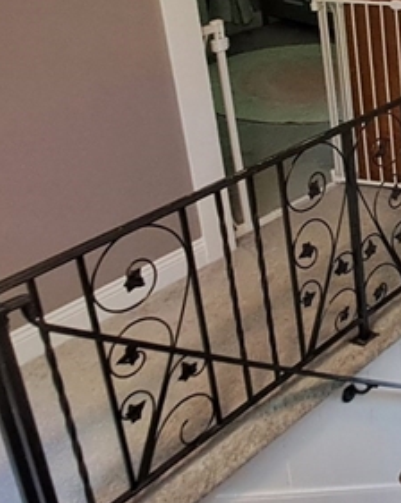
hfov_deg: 22.6
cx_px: 571
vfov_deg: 32.6
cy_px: 141
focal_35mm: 57
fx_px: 847
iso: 250
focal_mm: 1.64
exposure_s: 1/24
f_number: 2.2
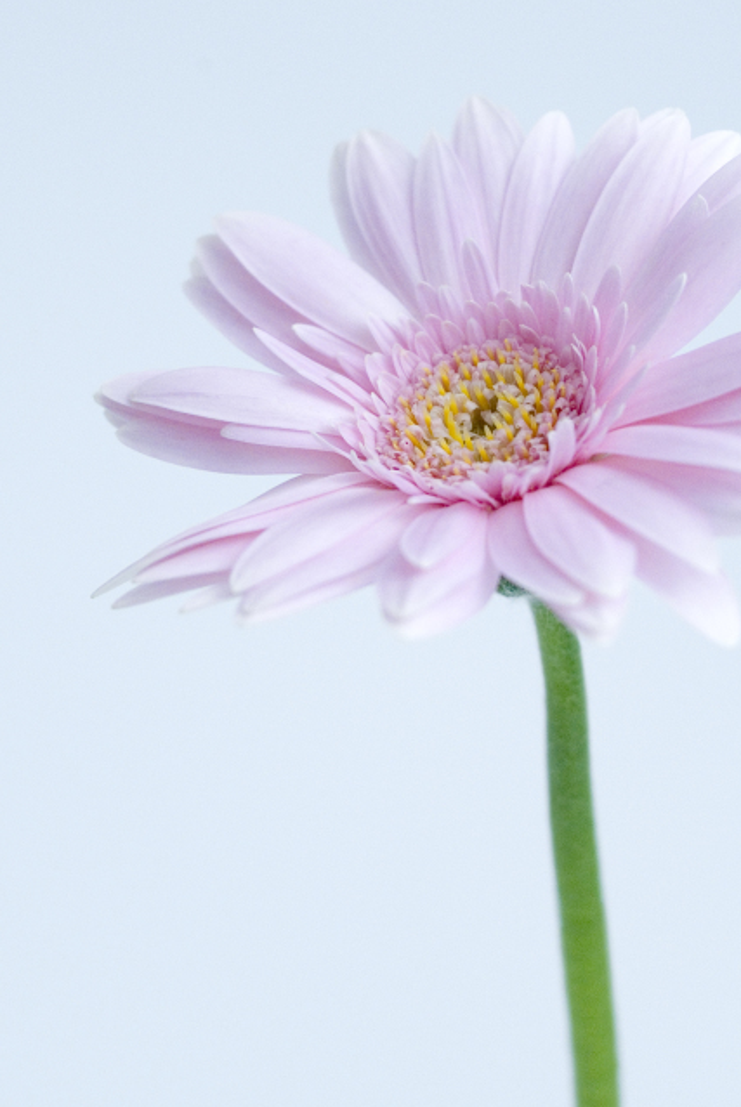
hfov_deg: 16.1
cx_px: 471
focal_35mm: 85
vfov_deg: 23.9
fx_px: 2617
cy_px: 465
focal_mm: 35
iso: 400
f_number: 4.8
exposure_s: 1/90
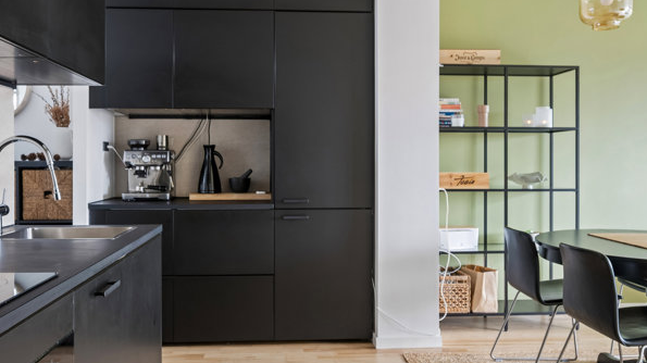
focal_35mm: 32
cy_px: 165
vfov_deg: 36.9
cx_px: 296
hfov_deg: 61.4
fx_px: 544
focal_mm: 22.5
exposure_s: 1/10
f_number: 6.3
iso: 400
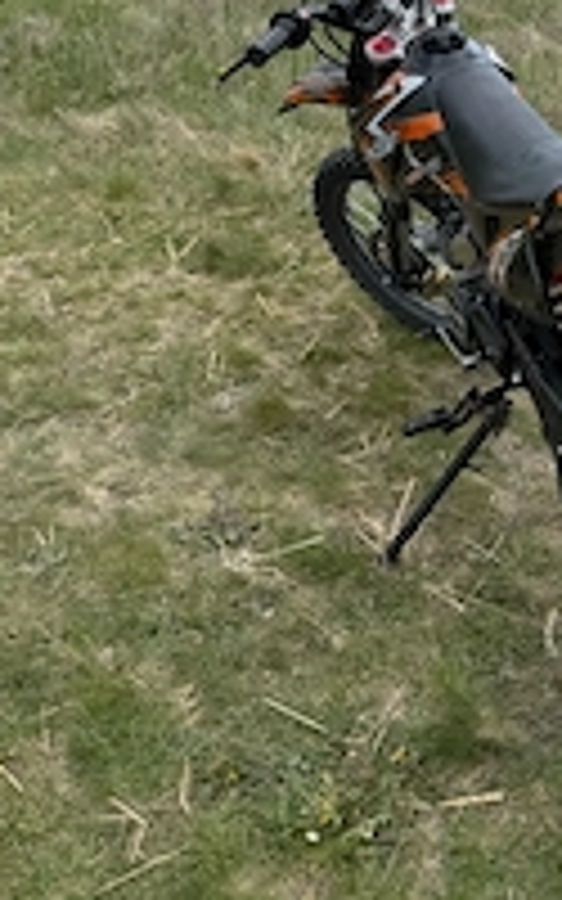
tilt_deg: -13.1
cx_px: 598
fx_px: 1250
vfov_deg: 37.8
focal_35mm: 51
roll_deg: -9.8
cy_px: 148
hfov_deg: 23.9
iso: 80
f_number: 1.78
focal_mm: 6.76
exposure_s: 1/3425
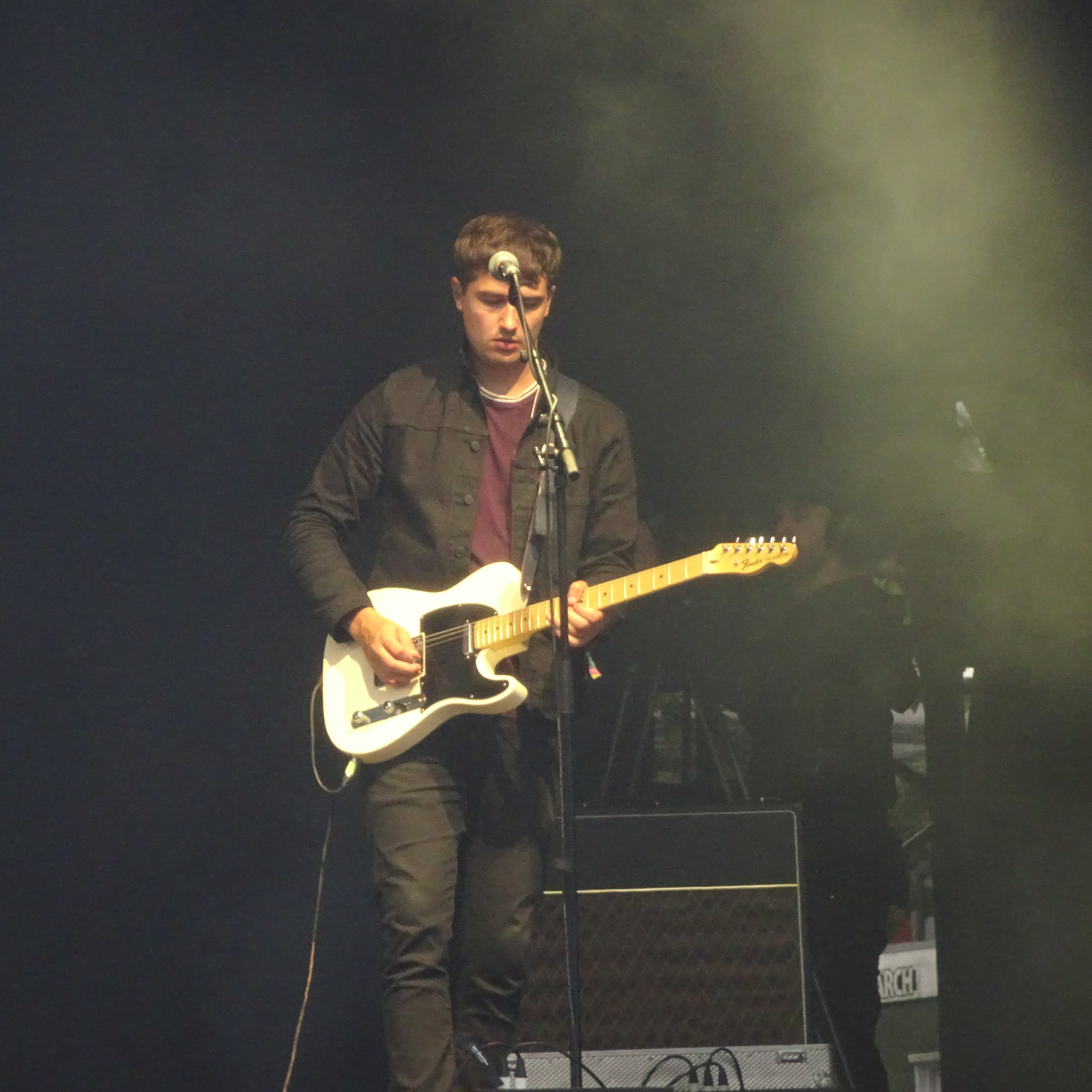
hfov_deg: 3.6
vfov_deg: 3.6
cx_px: 472
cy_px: 583
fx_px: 17417
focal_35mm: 488
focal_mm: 64.38
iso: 800
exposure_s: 1/160
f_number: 6.3
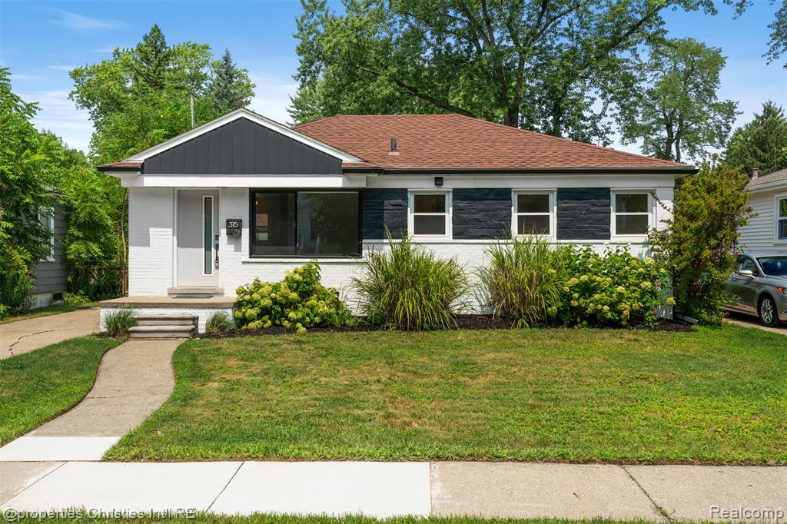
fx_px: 765
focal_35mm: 35
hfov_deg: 54.4
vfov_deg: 37.8
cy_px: 262
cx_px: 394
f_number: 9
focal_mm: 35
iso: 250
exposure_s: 1/40
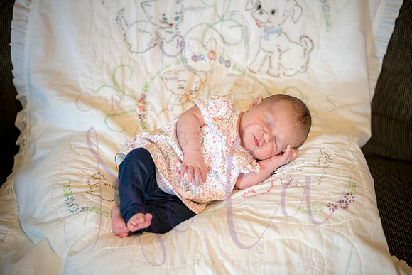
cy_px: 138
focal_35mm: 50
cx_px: 206
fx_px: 572
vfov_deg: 27.0
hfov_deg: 39.6
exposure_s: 1/100
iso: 800
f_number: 2.2
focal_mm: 50
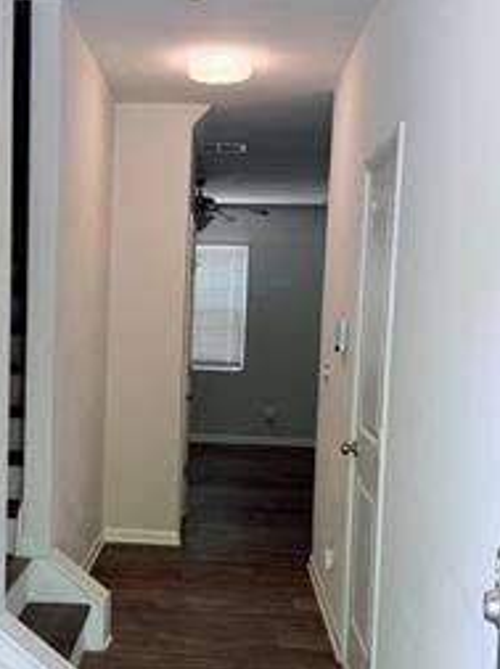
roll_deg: -1.8
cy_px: 407
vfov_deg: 33.7
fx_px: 1101
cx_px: 124
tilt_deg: -5.4
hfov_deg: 25.3
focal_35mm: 57
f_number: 1.78
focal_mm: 6.76
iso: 160
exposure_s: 1/121
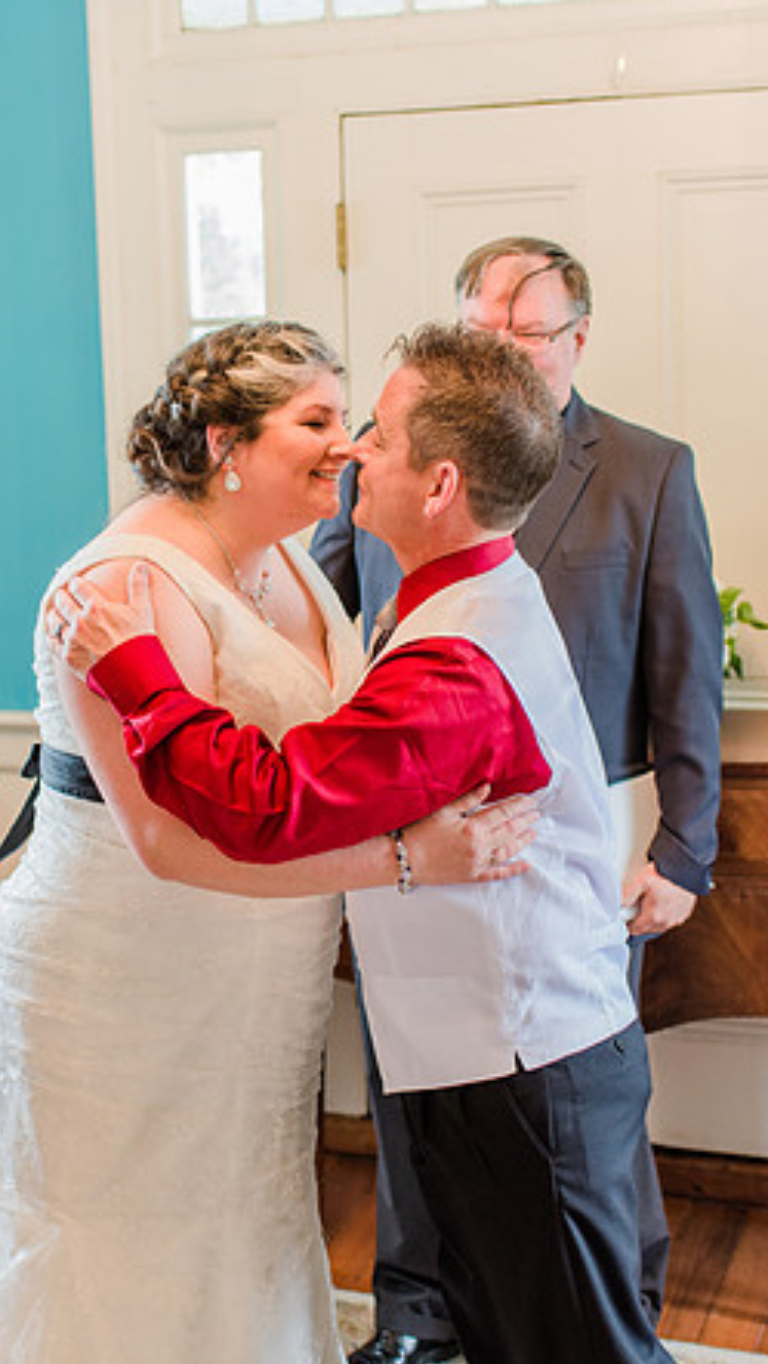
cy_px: 679
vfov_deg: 37.2
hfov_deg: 21.5
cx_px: 339
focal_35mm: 56
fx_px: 2025
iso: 640
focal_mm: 35
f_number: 2.5
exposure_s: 1/100
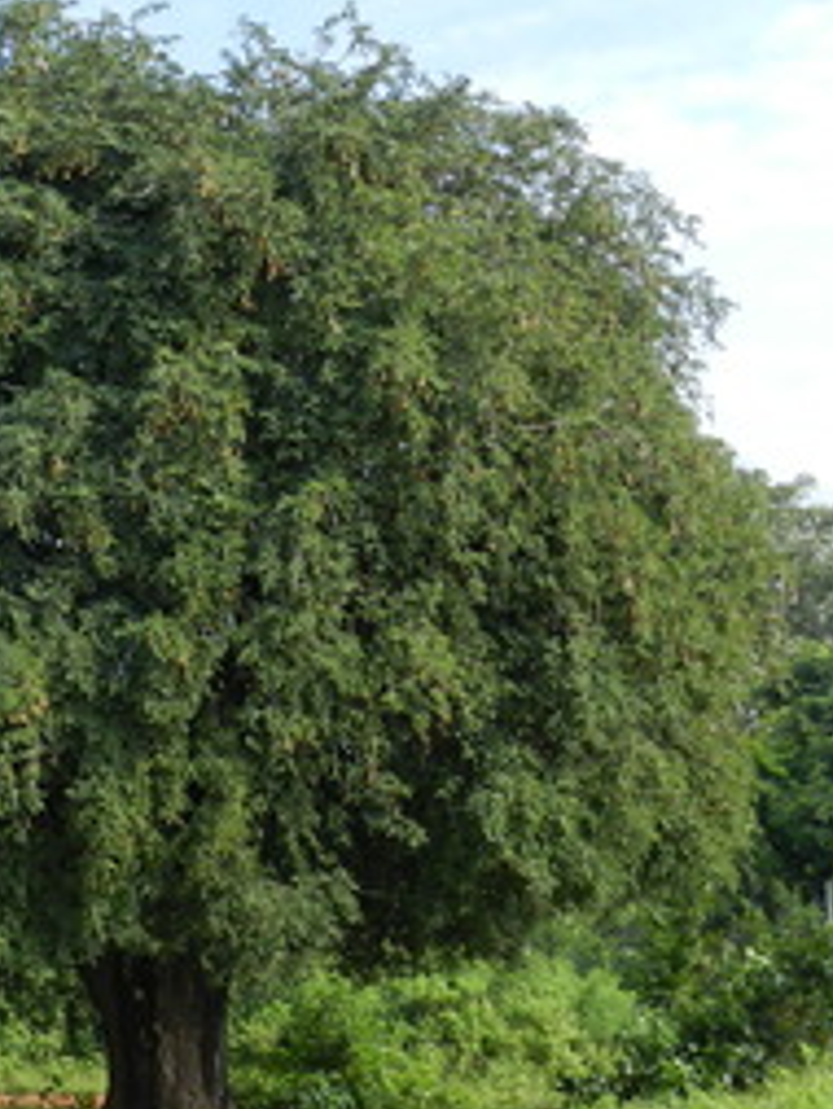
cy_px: 673
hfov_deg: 19.2
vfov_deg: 25.9
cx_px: 22
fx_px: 2404
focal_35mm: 75
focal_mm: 6.7
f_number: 4
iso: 160
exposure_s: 1/500
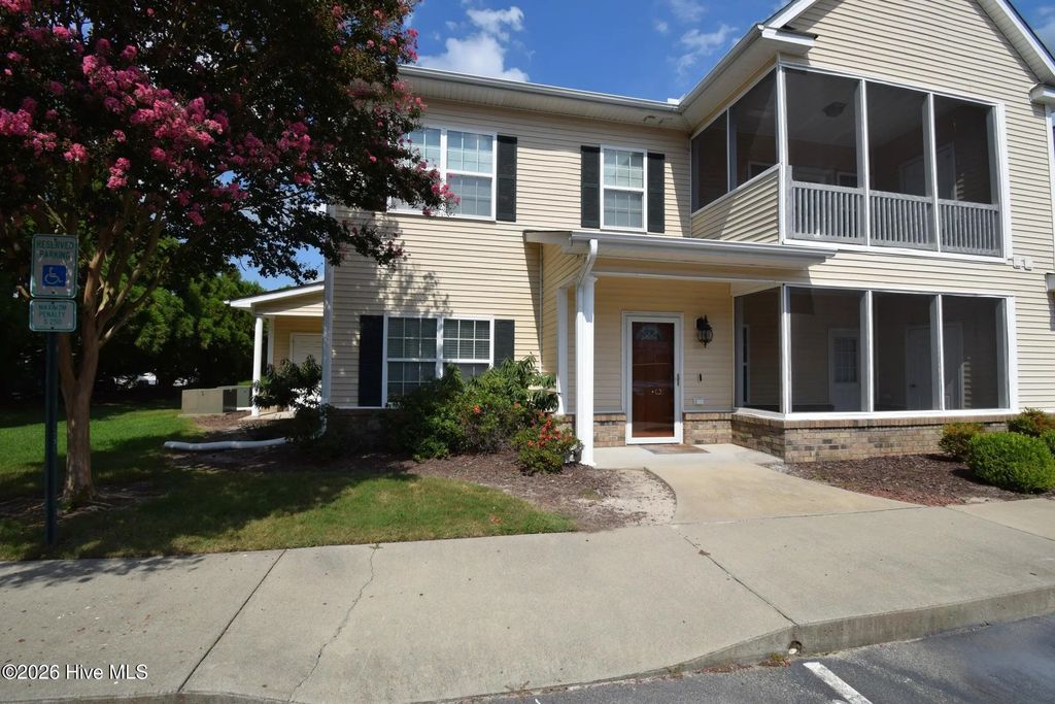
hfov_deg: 100.4
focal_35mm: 15
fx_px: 440
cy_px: 352
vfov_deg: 77.3
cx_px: 528
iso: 200
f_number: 10
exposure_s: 1/400
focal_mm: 10
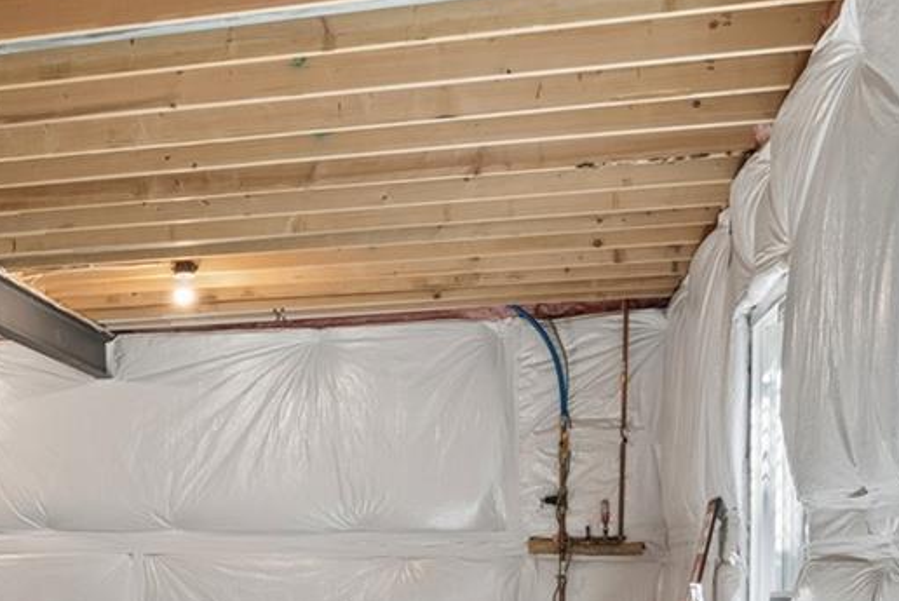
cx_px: -94
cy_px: 580
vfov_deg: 21.3
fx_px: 1550
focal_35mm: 62
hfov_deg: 29.2
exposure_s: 1/20
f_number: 8
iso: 640
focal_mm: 20
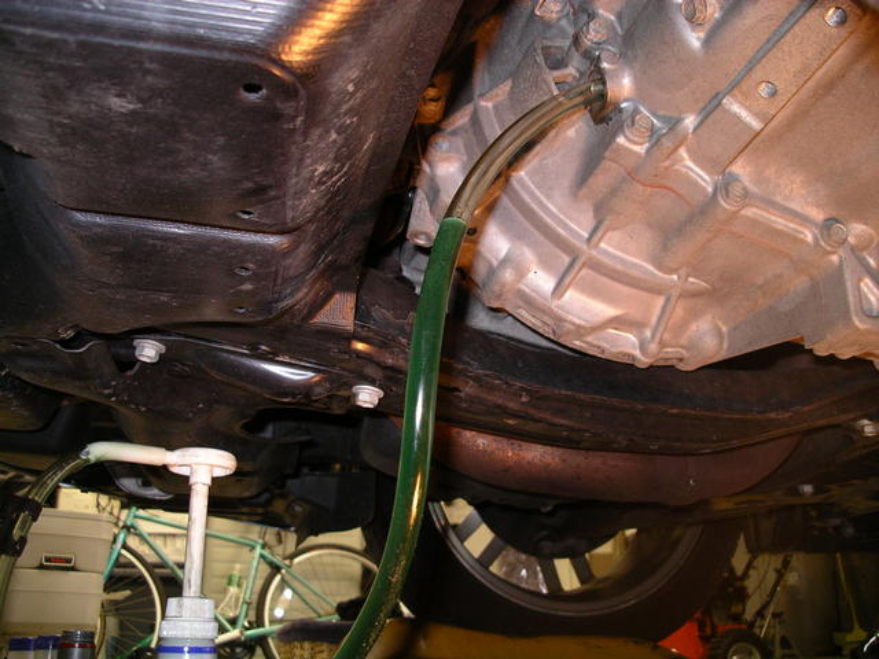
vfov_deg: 38.7
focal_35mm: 37
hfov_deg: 50.1
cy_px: 330
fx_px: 940
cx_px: 440
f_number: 2.8
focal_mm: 7.8
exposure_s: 1/40
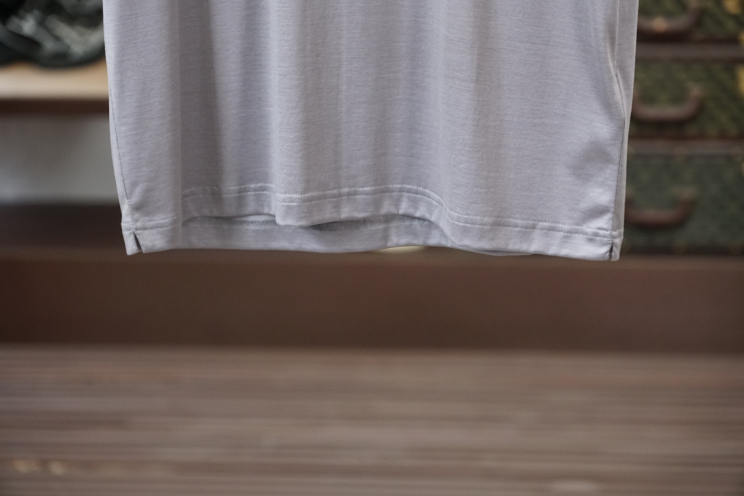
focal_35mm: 105
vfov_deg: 13.0
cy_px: 248
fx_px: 2170
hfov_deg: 19.5
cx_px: 372
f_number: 3.5
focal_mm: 70
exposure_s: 1/125
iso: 1000
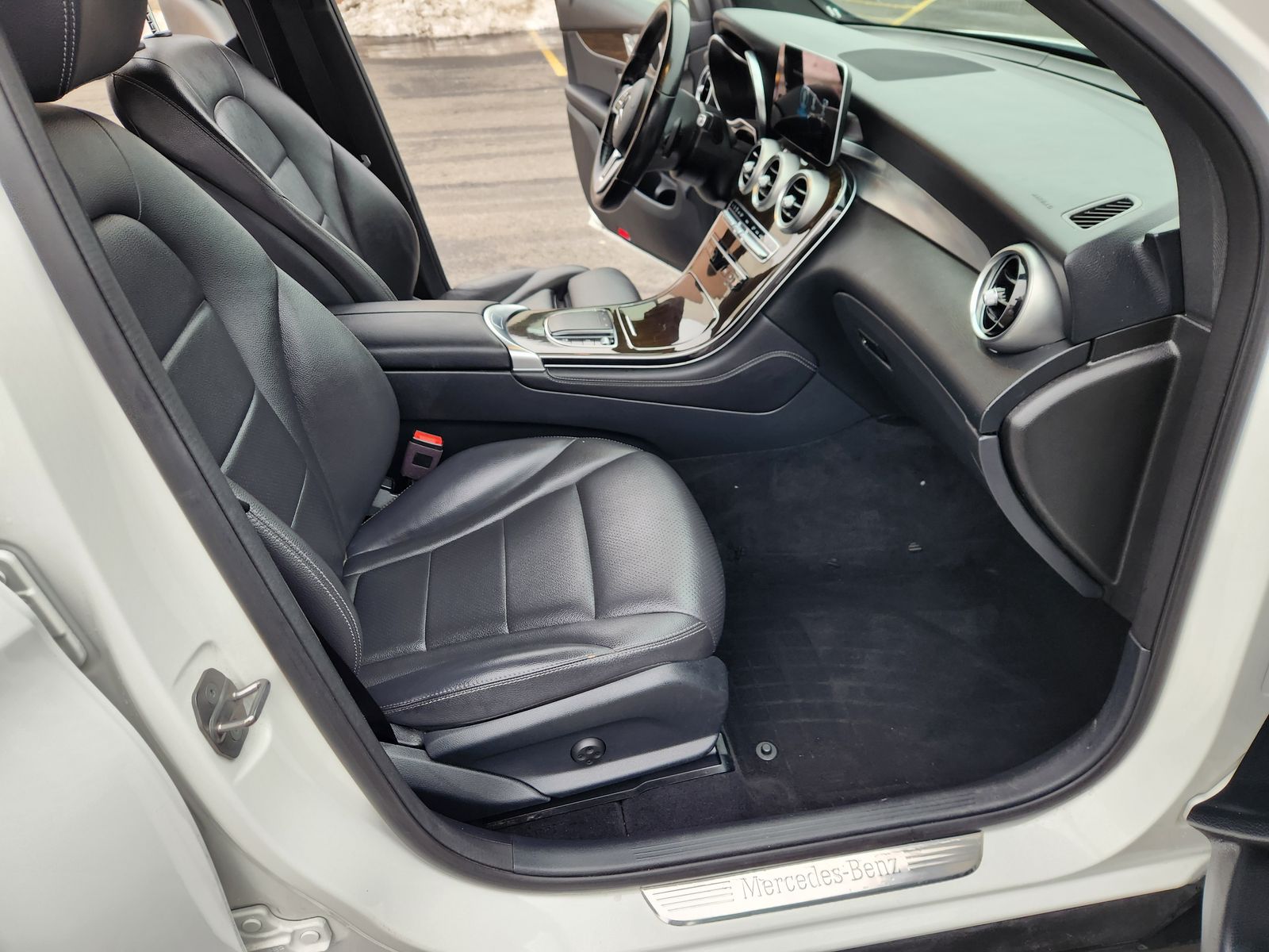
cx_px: 634
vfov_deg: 58.9
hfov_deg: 73.9
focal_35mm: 23
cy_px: 476
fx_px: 843
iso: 100
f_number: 1.8
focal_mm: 5.4
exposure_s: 1/180
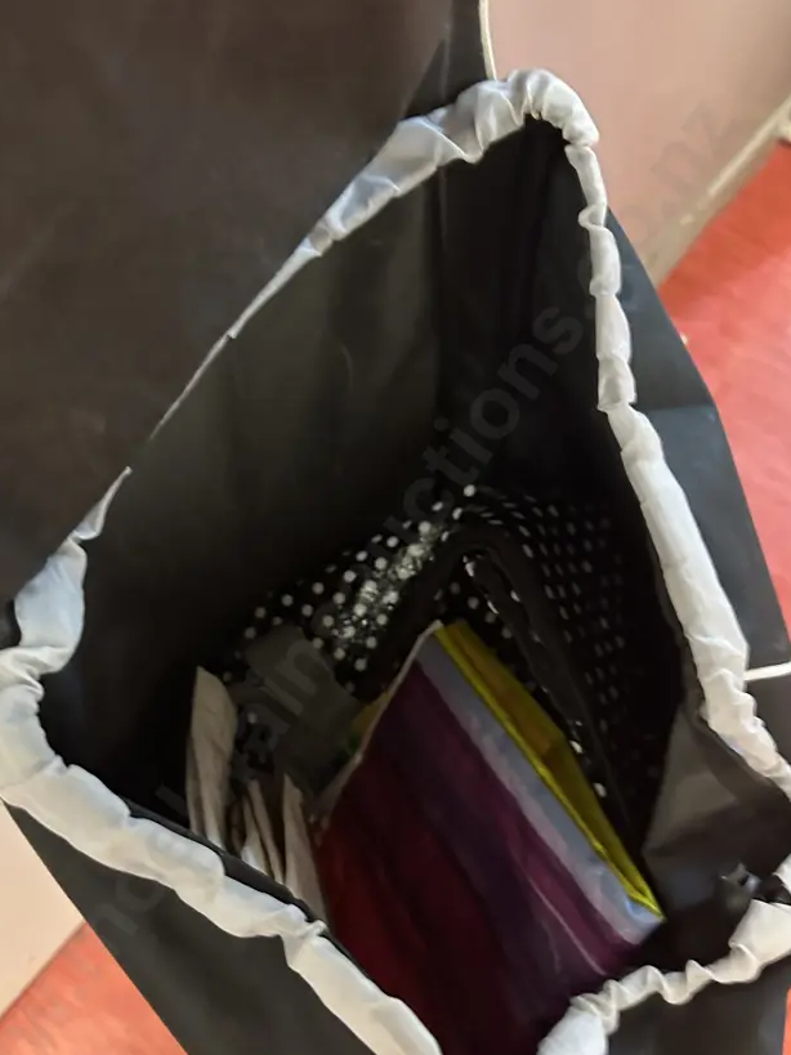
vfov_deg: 59.4
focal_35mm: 30
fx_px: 914
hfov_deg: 46.6
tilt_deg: -69.4
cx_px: 325
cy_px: 639
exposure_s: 1/33
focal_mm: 6.86
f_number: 1.78
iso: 1000
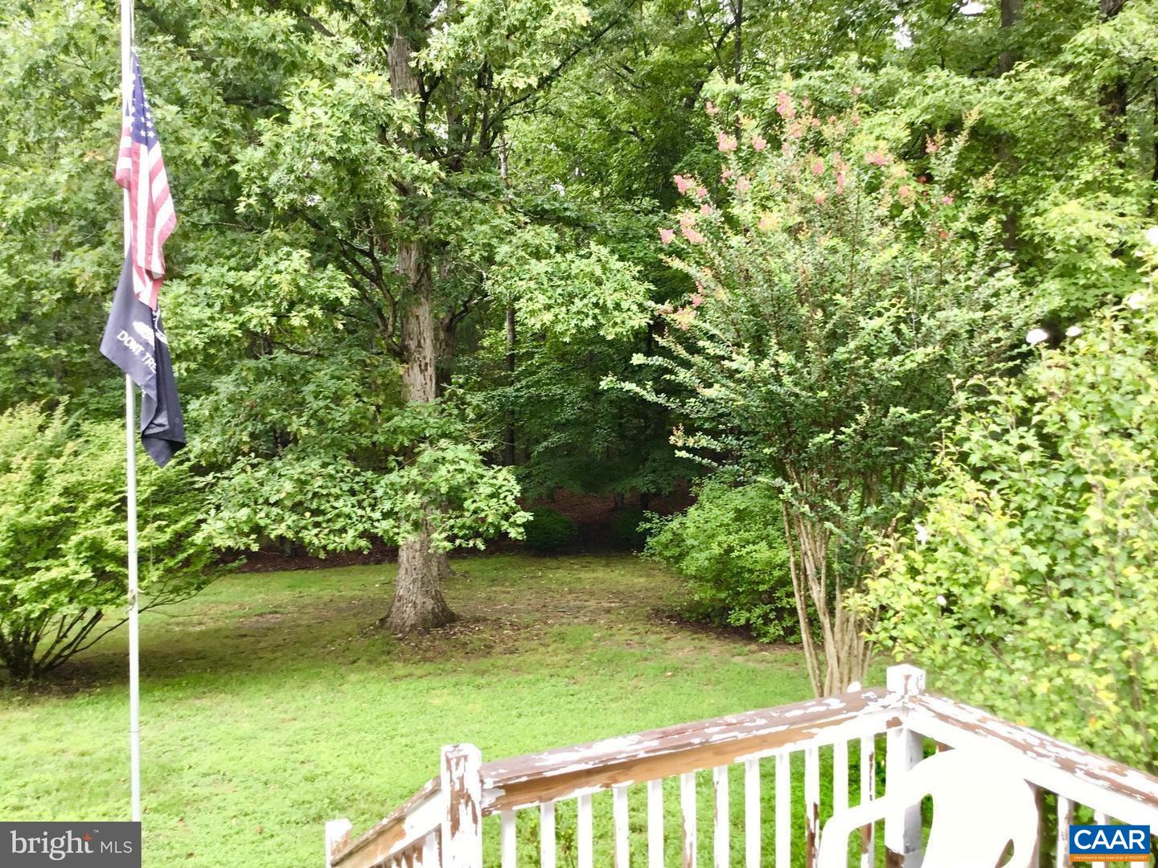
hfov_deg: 58.4
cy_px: 434
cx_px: 579
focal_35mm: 31
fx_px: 1037
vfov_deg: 45.4
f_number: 2.4
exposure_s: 1/60
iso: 25
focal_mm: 3.3
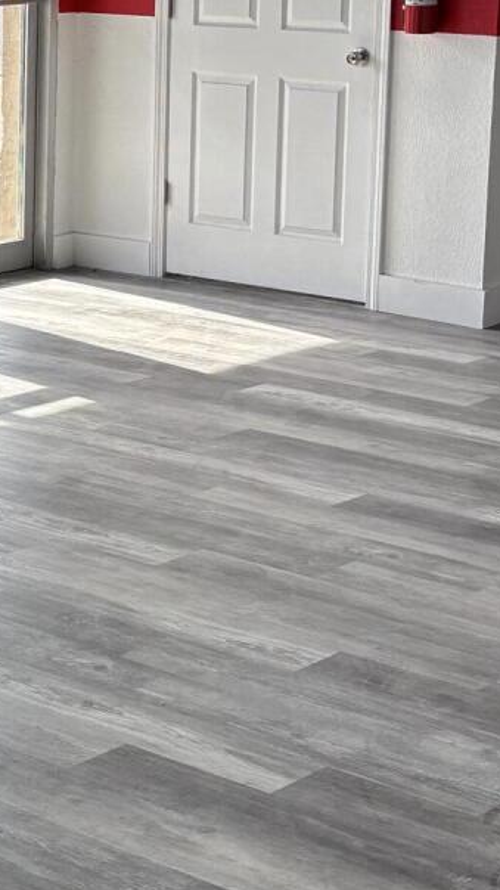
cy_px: 211
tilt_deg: -10.1
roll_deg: -1.2
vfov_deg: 22.5
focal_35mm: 94
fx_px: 2216
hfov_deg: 12.4
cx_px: -178
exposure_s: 1/303
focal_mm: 5.96
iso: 50
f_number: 1.6
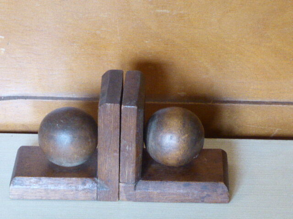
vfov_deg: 9.3
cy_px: 110
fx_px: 1354
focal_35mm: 160
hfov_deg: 12.3
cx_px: 146
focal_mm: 25.9
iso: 800
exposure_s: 1/8
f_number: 5.4
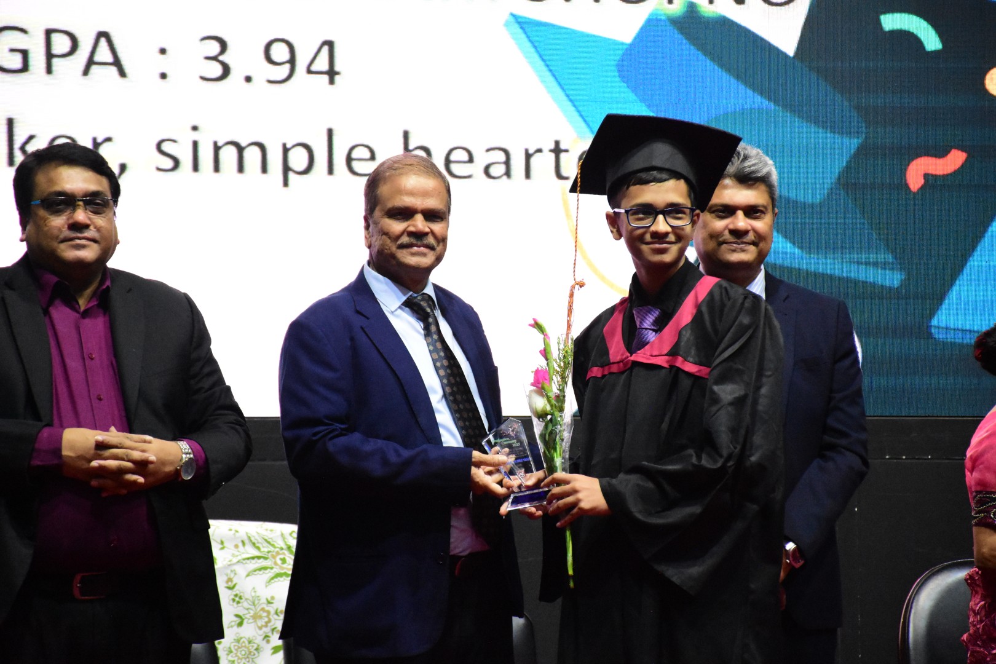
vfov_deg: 8.2
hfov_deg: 12.2
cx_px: 498
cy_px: 332
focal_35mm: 168
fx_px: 4648
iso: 9000
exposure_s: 1/200
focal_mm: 112
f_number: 5.6
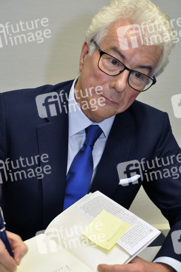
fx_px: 497
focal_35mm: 66
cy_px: 136
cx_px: 90
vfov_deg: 30.5
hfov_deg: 20.6
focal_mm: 44
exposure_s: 1/80
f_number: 5.6
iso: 2500
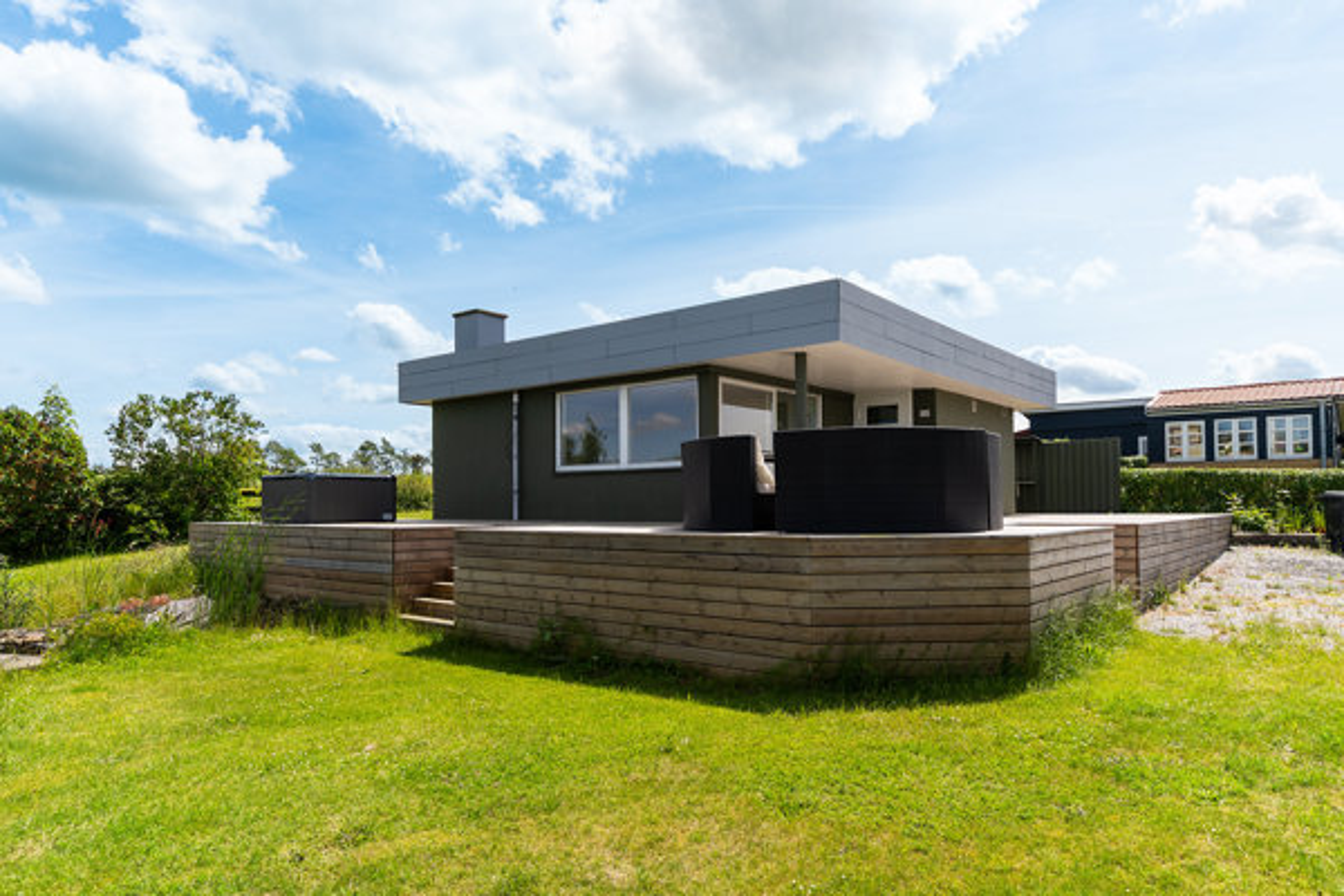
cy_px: 448
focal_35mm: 23
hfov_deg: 75.5
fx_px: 868
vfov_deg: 54.6
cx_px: 672
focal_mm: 15.5
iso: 200
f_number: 4
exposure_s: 1/2000
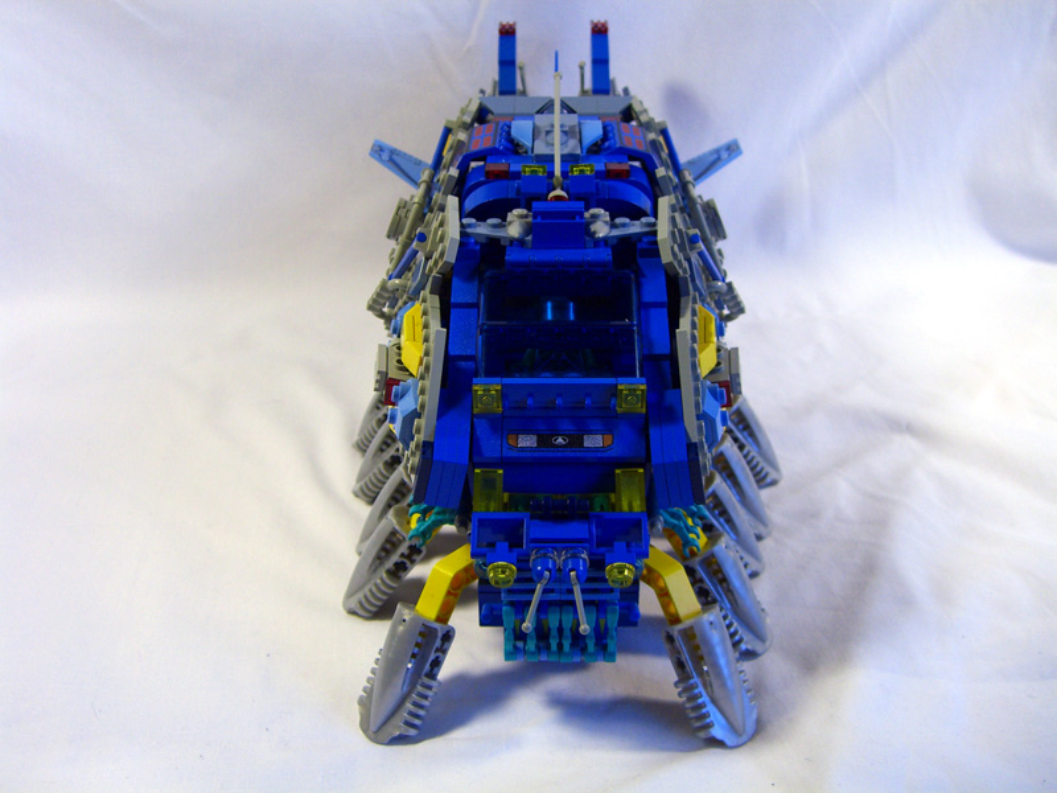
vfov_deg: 37.7
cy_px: 396
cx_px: 528
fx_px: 1160
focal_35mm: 38
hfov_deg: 49.0
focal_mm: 7.9
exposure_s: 1/100
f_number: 2.8
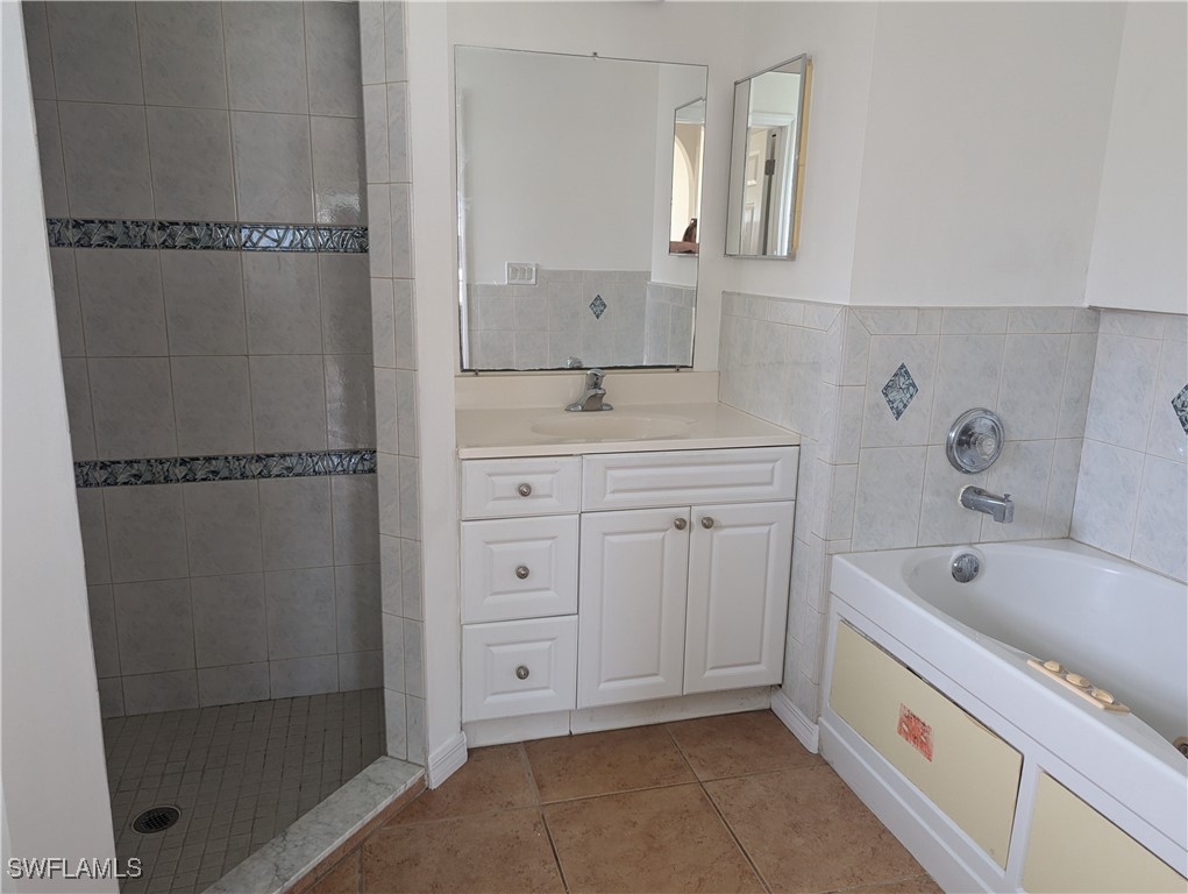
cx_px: 594
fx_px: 825
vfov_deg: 56.9
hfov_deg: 71.5
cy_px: 447
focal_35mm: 24
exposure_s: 1/171
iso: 272
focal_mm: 6.81
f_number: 1.85
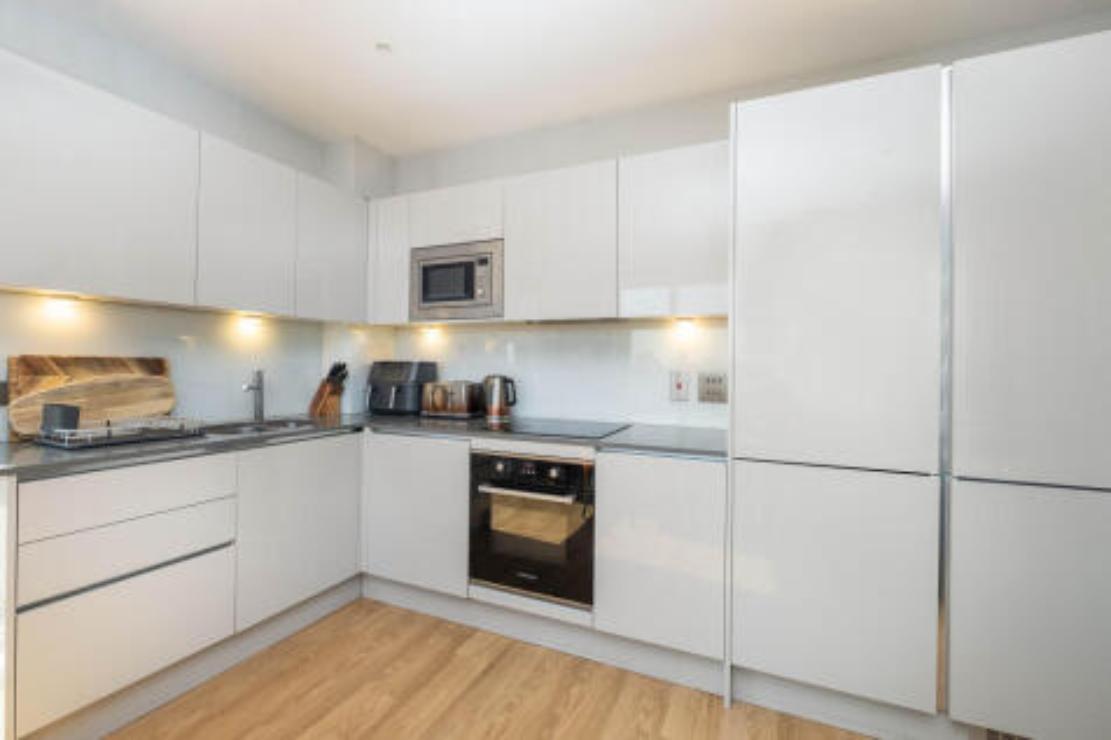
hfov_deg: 100.4
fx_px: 463
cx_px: 556
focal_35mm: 15
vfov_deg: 77.3
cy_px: 370
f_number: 5.6
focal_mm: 10
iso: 400
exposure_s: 1/250
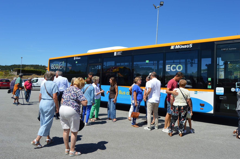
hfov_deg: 67.4
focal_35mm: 27
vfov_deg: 47.8
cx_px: 120
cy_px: 80
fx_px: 180
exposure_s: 1/320
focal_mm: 18
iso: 100
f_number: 9
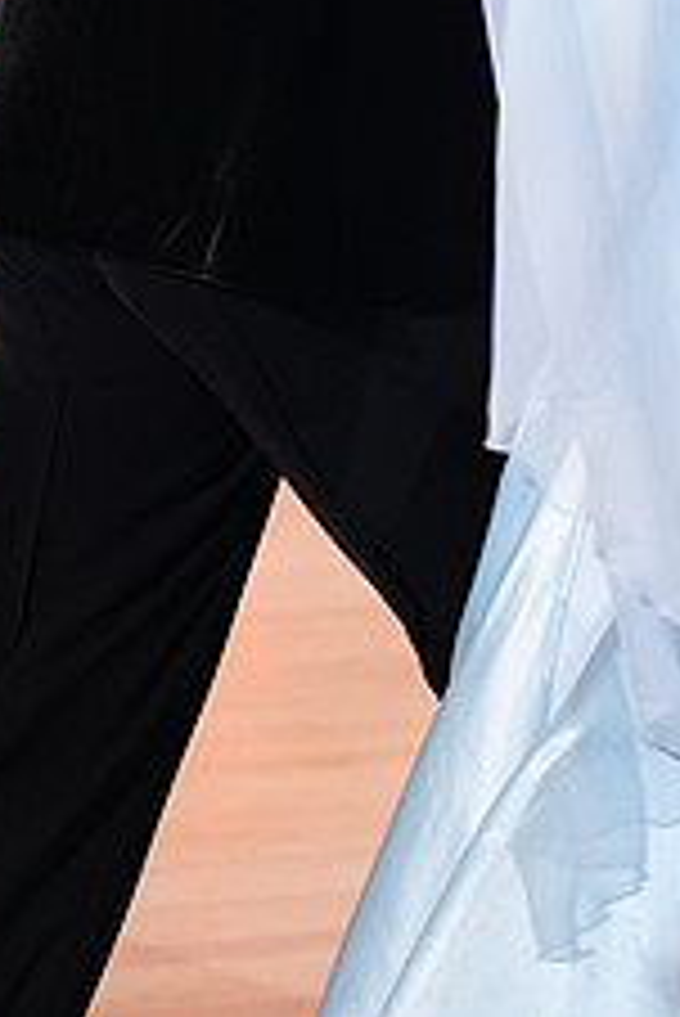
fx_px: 6252
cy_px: -279
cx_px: 732
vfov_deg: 9.2
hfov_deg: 6.2
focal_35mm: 221
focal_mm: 86
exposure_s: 1/640
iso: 2500
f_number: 2.8
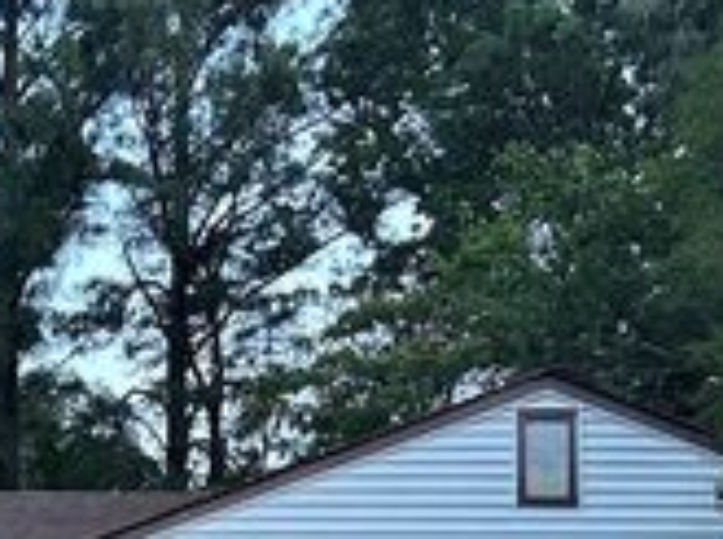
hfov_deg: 23.6
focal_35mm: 79
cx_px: -13
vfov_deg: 17.3
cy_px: 734
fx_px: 1646
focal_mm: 5.7
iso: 320
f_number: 1.5
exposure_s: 1/60
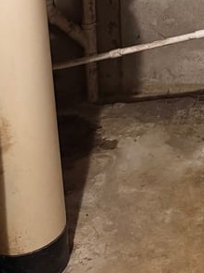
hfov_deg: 16.2
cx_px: 297
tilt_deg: -11.6
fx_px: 660
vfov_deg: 20.9
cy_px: -94
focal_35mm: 84
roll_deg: -0.9
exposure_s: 1/30
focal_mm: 6.76
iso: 800
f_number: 1.78
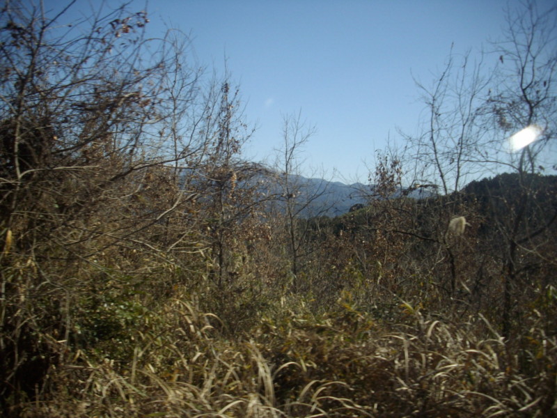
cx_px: 278
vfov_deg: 38.7
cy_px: 209
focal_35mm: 37
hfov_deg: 50.1
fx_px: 595
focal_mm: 6.2
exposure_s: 1/320
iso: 80
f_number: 5.6
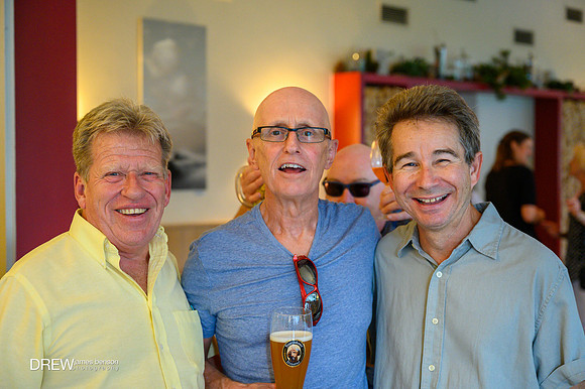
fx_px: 942
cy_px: 194
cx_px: 292
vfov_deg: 23.4
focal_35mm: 58
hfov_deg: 34.5
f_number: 3.5
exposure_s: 1/200
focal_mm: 58
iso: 2500
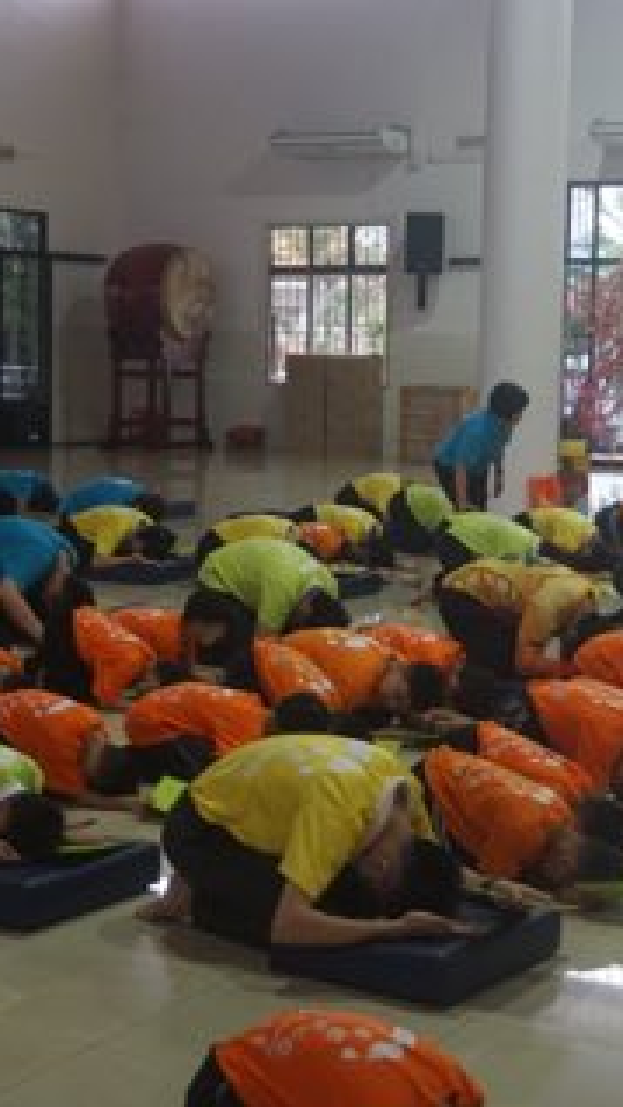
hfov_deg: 17.5
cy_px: 554
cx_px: 299
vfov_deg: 30.7
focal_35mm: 69
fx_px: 2019
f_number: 4.5
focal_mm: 29
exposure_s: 1/160
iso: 640
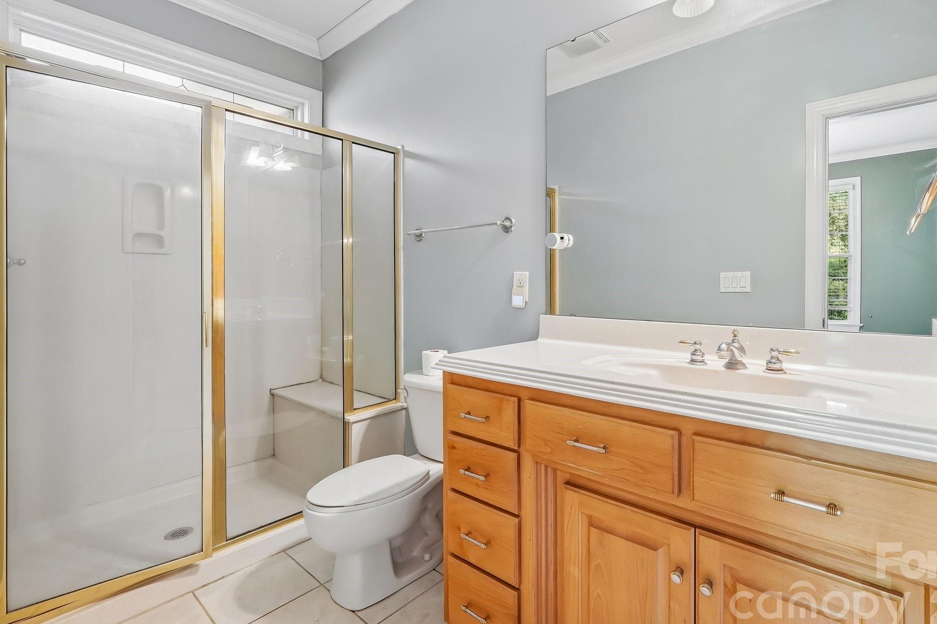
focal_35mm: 17
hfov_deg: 93.0
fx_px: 442
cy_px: 290
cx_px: 511
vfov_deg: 70.3
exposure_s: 1/2
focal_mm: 10
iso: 400
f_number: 8
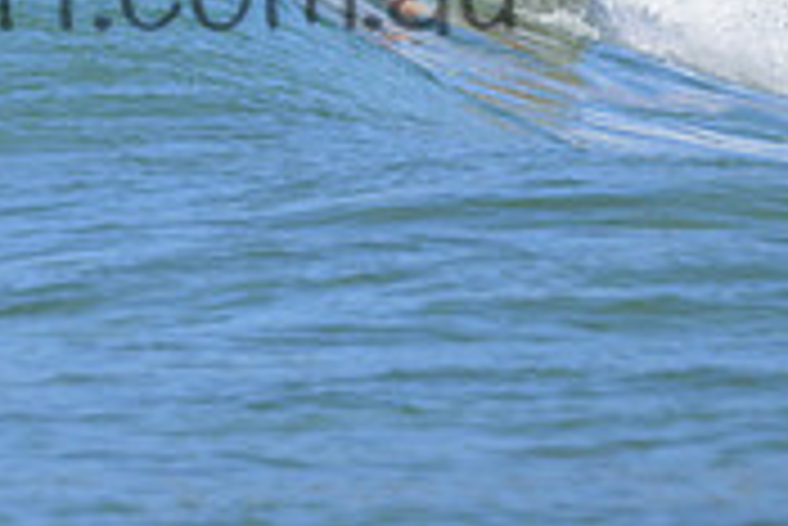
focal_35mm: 2189
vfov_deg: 0.6
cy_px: -74
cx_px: 41
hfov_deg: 0.9
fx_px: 47953
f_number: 11
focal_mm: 660
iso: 900
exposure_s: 1/2000
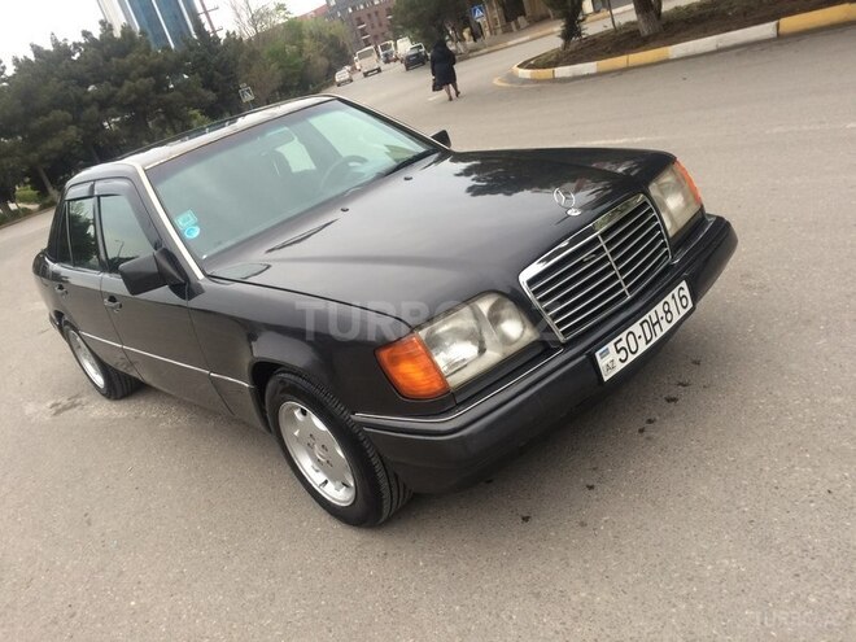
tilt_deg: -22.2
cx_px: 428
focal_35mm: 29
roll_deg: +20.9
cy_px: 321
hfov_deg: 61.7
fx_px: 717
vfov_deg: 48.2
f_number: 2.2
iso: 50
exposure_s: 1/33
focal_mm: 4.15
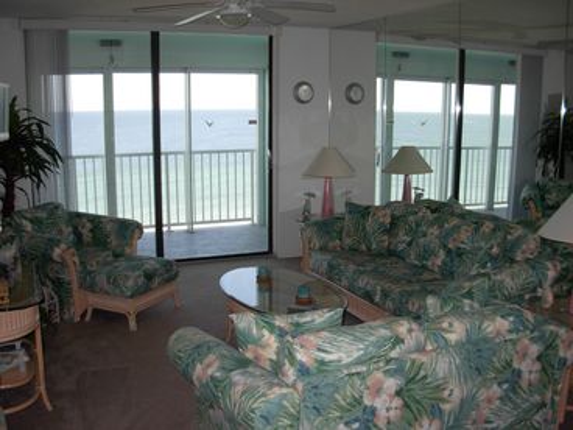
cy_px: 215
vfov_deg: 37.7
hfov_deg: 49.0
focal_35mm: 38
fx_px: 629
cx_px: 286
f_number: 2.9
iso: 79
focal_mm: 6.3
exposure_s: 1/166
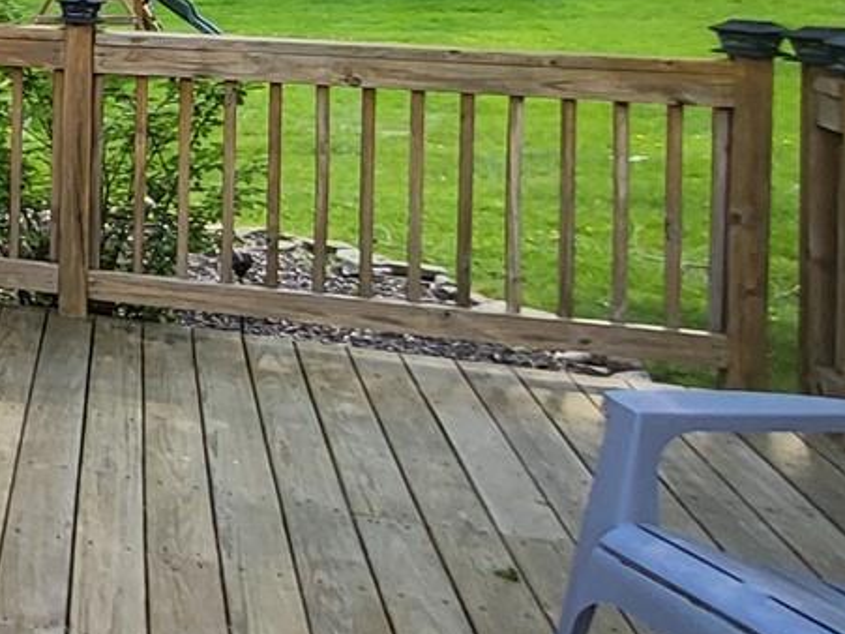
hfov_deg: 24.9
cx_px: -427
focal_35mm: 59
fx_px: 1440
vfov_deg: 23.0
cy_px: -107
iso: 32
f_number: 2.2
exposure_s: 1/294
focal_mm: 1.74
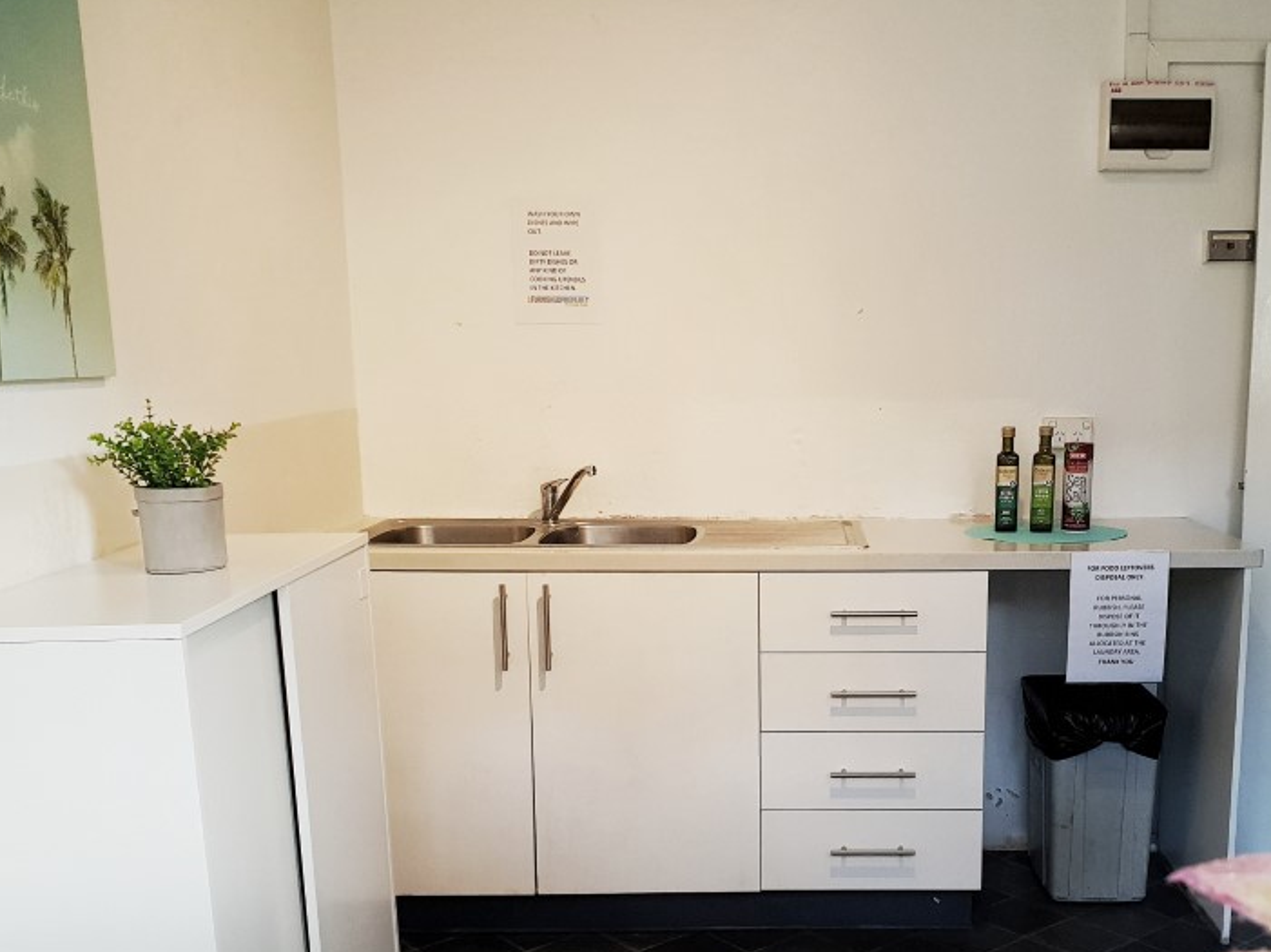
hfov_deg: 48.4
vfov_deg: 37.3
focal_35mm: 38
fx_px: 1395
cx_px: 812
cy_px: 626
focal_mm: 4.3
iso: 160
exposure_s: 1/50
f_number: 2.4
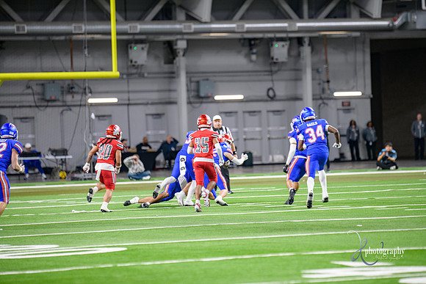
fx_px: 2841
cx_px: 213
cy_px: 142
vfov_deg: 5.7
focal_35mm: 240
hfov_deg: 8.6
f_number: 2.8
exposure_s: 1/400
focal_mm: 240
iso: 1000
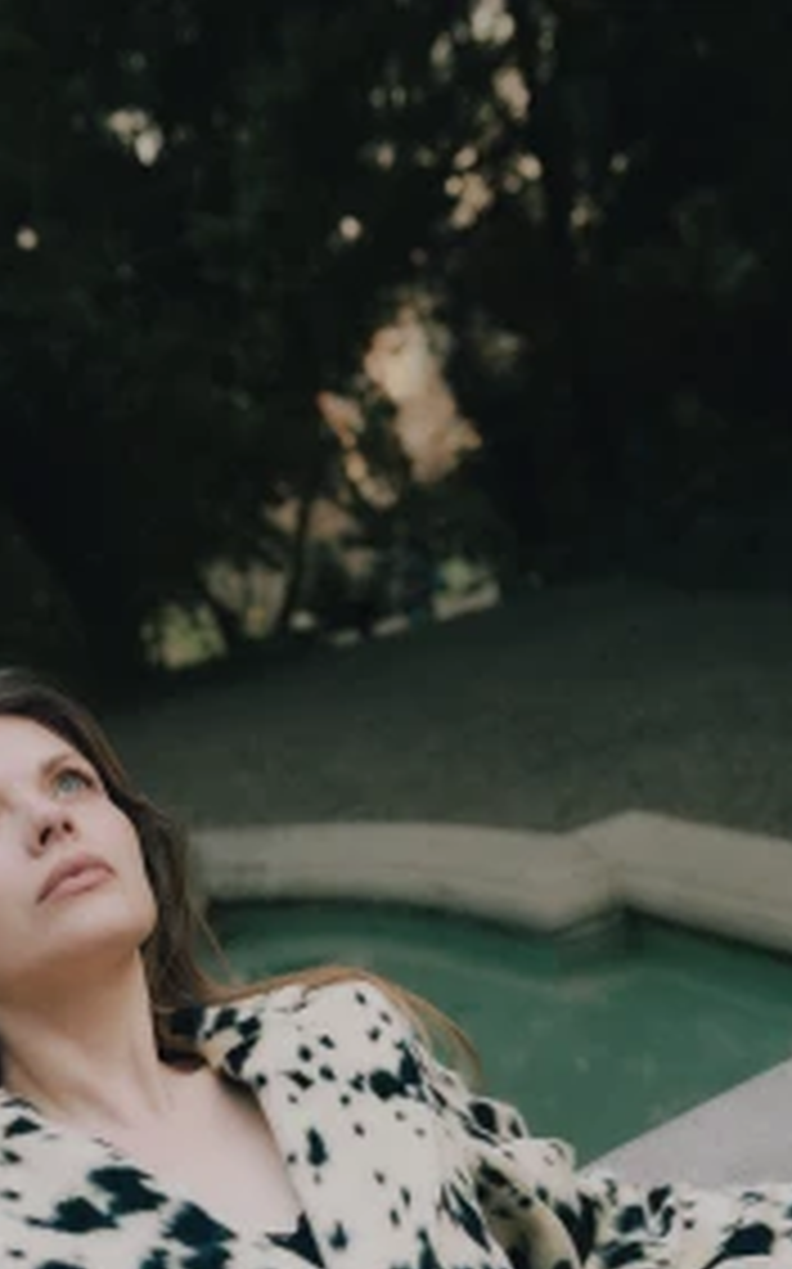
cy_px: 1008
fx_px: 1971
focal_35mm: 57
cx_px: 256
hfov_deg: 22.6
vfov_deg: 34.6
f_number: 4
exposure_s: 1/200
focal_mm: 35
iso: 320
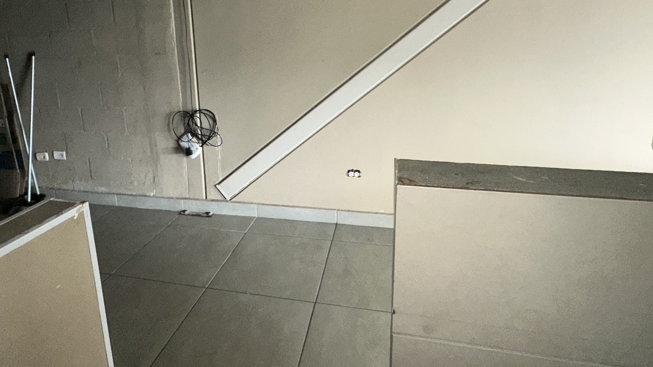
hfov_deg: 81.1
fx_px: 381
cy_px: 113
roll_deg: +0.9
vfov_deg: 50.2
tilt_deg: -13.3
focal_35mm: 22
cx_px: 301
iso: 160
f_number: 2.2
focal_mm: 2.22
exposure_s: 1/113
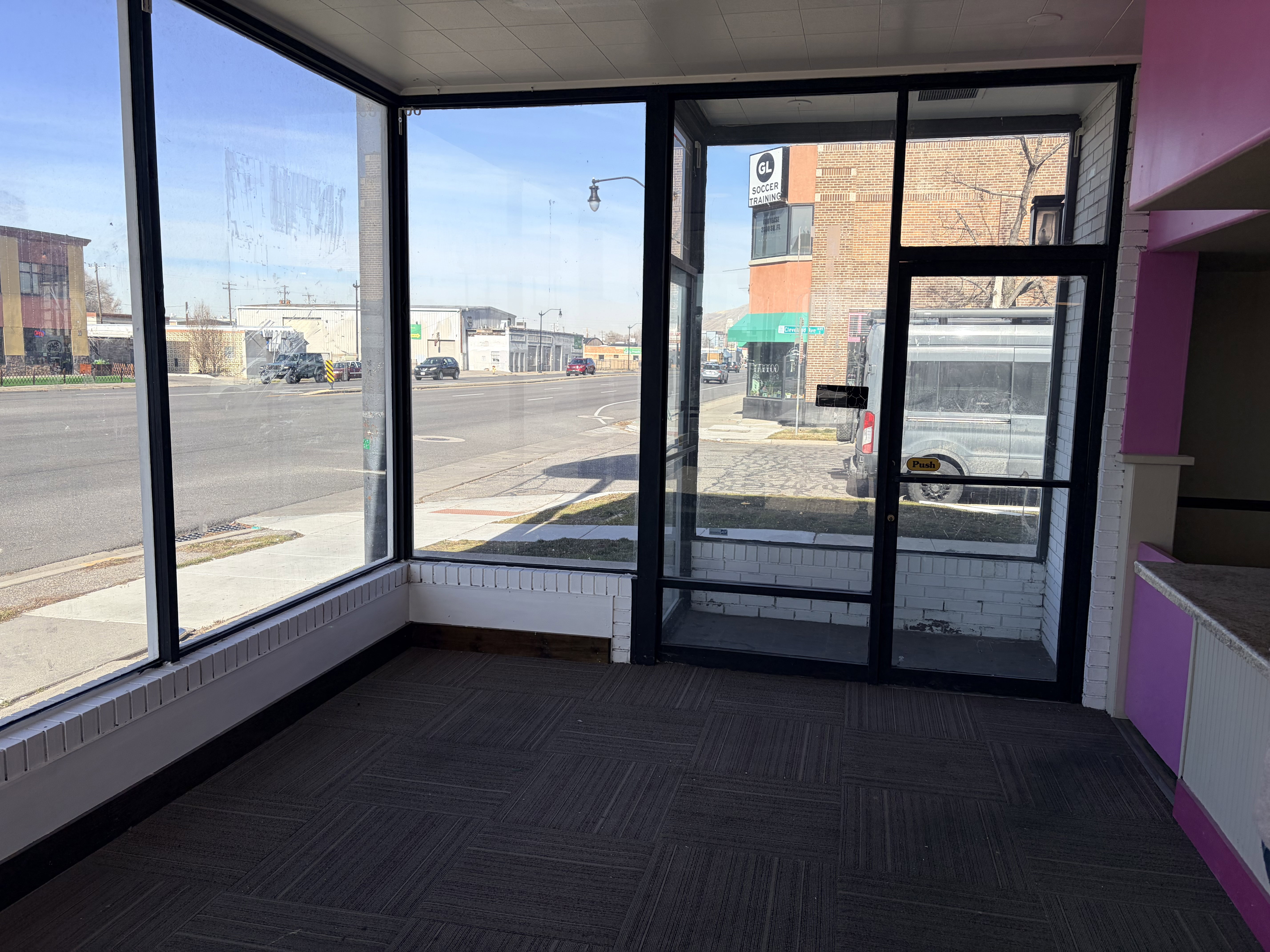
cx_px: 635
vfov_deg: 53.1
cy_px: 476
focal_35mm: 26
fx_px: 954
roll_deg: -1.5
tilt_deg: -6.7
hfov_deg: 67.3
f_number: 1.6
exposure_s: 1/3125
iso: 50
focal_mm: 5.96
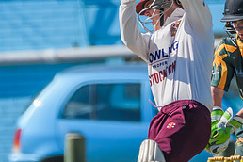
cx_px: 90
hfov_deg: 0.9
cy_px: 160
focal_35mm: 2381
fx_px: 16070
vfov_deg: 0.6
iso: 640
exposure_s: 1/4000
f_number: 6.3
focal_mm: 600
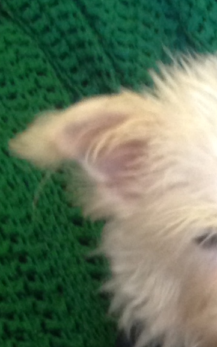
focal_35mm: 132
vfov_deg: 15.4
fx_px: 1248
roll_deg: +3.1
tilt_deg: -24.5
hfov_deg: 9.3
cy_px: 392
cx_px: 444
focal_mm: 4.28
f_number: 2.4
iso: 320
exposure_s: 1/15
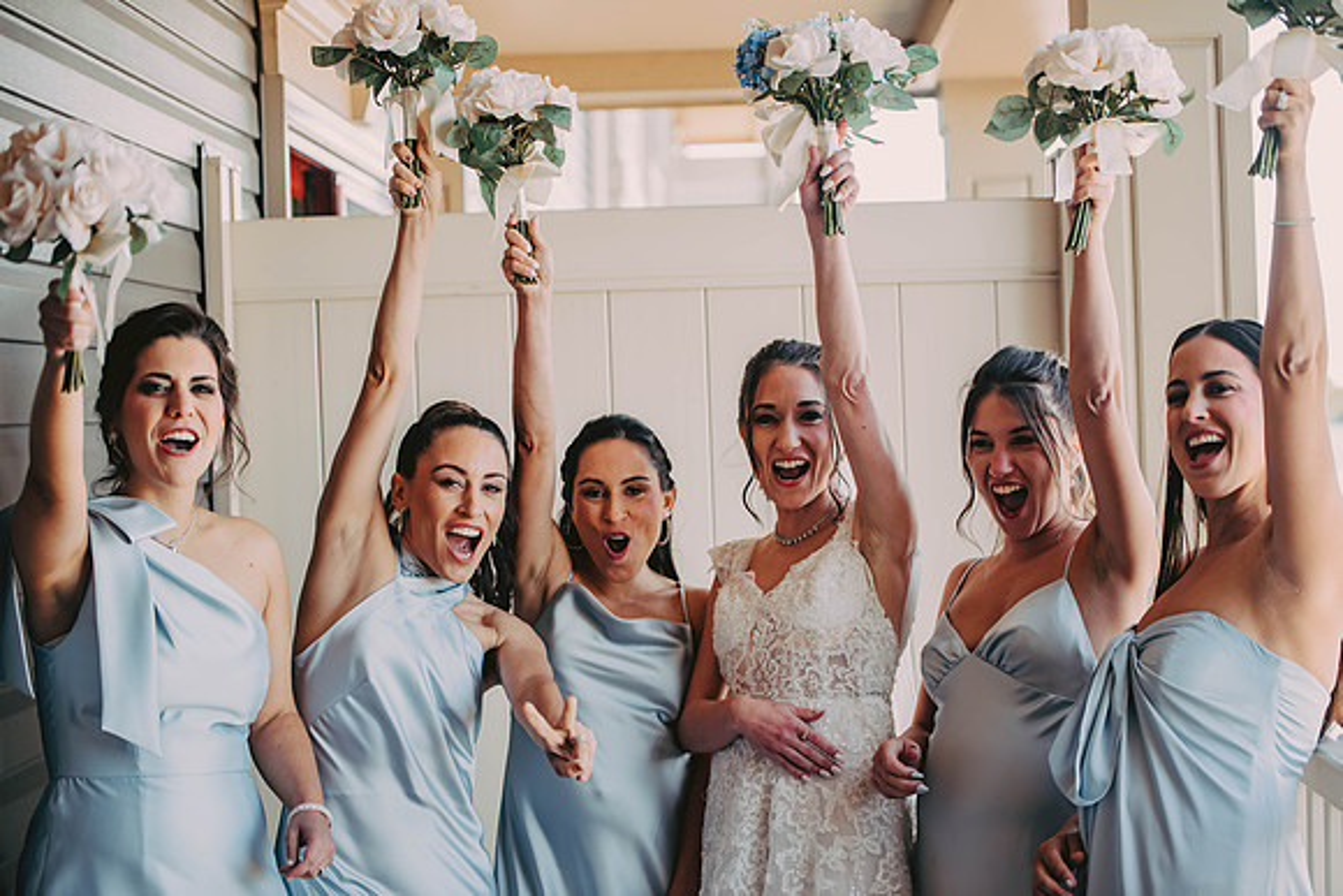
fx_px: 2612
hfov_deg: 28.8
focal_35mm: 70
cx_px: 672
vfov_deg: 19.5
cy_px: 448
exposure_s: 1/250
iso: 320
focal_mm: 70
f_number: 2.8
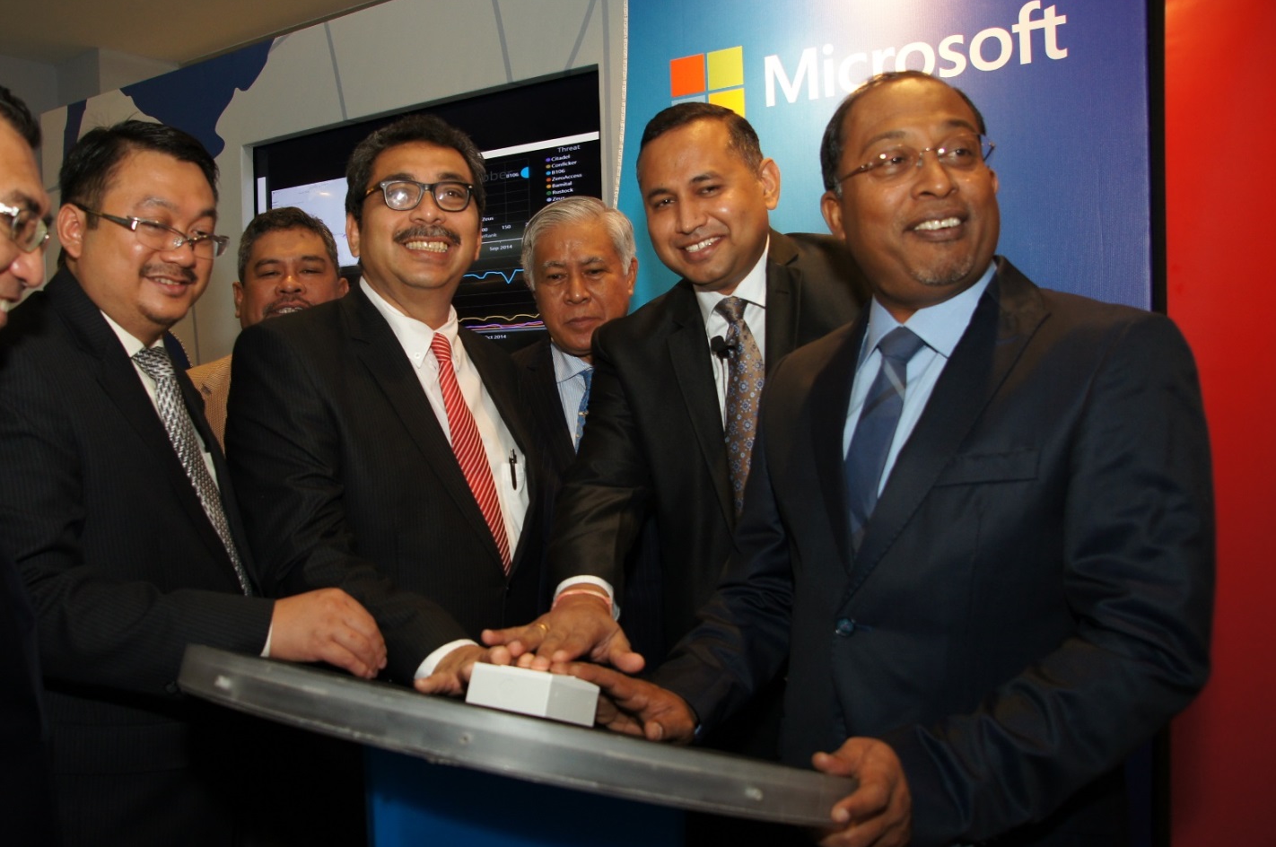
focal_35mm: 29
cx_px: 527
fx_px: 1026
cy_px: 413
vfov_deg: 44.8
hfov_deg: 63.3
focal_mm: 16
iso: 800
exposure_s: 1/60
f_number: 4
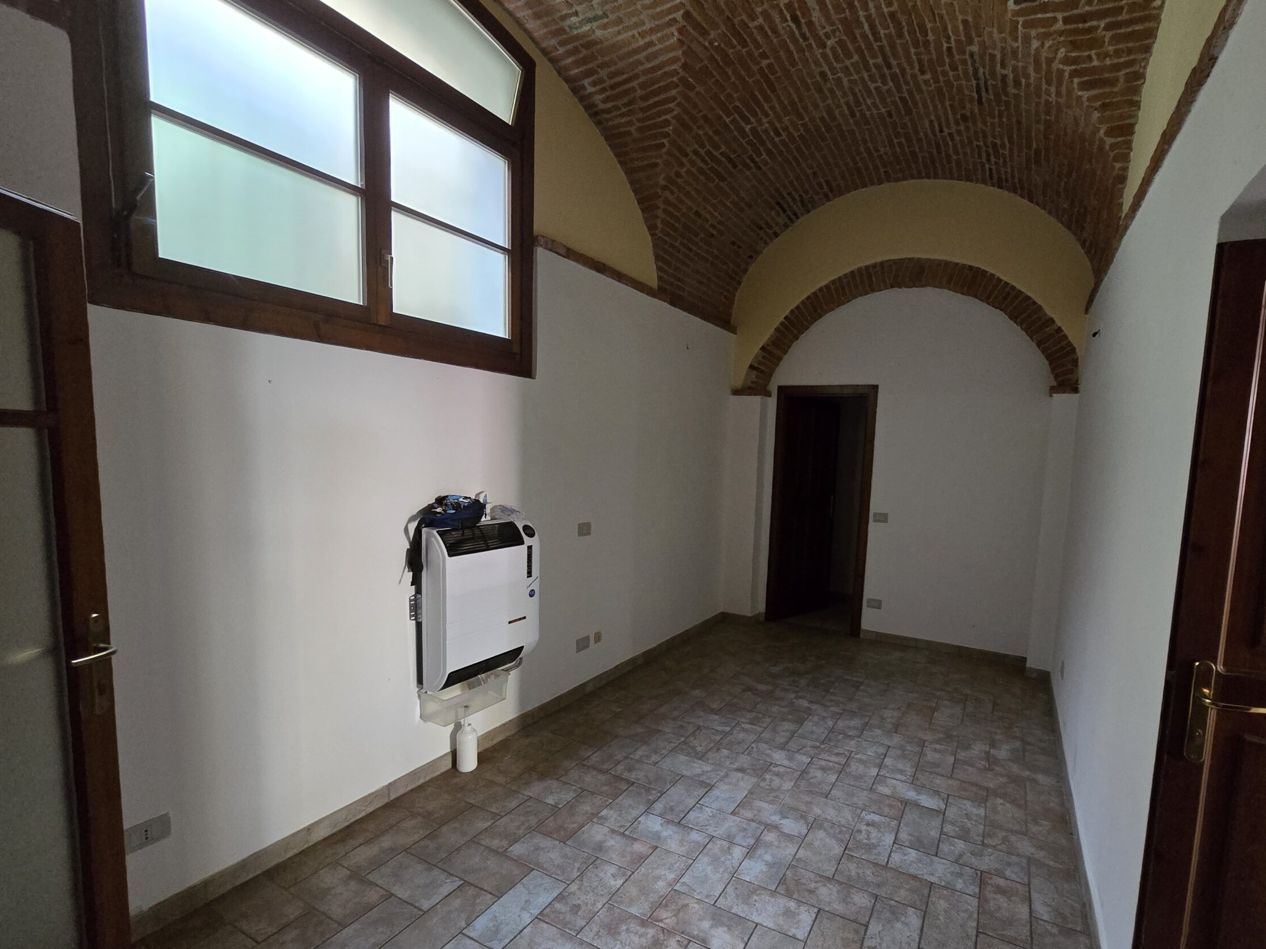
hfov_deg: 97.5
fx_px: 549
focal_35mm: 15
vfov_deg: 81.5
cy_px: 517
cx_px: 724
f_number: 2.2
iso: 1000
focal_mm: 2.2
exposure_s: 1/50
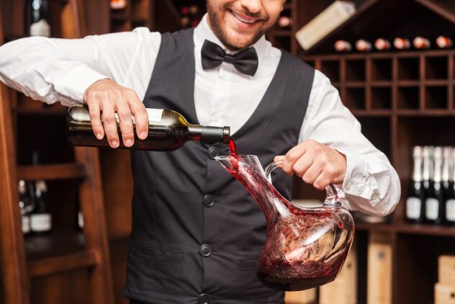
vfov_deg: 19.5
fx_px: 885
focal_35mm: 70
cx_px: 228
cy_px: 152
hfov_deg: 28.8
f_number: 4
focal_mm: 70
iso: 200
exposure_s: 1/100
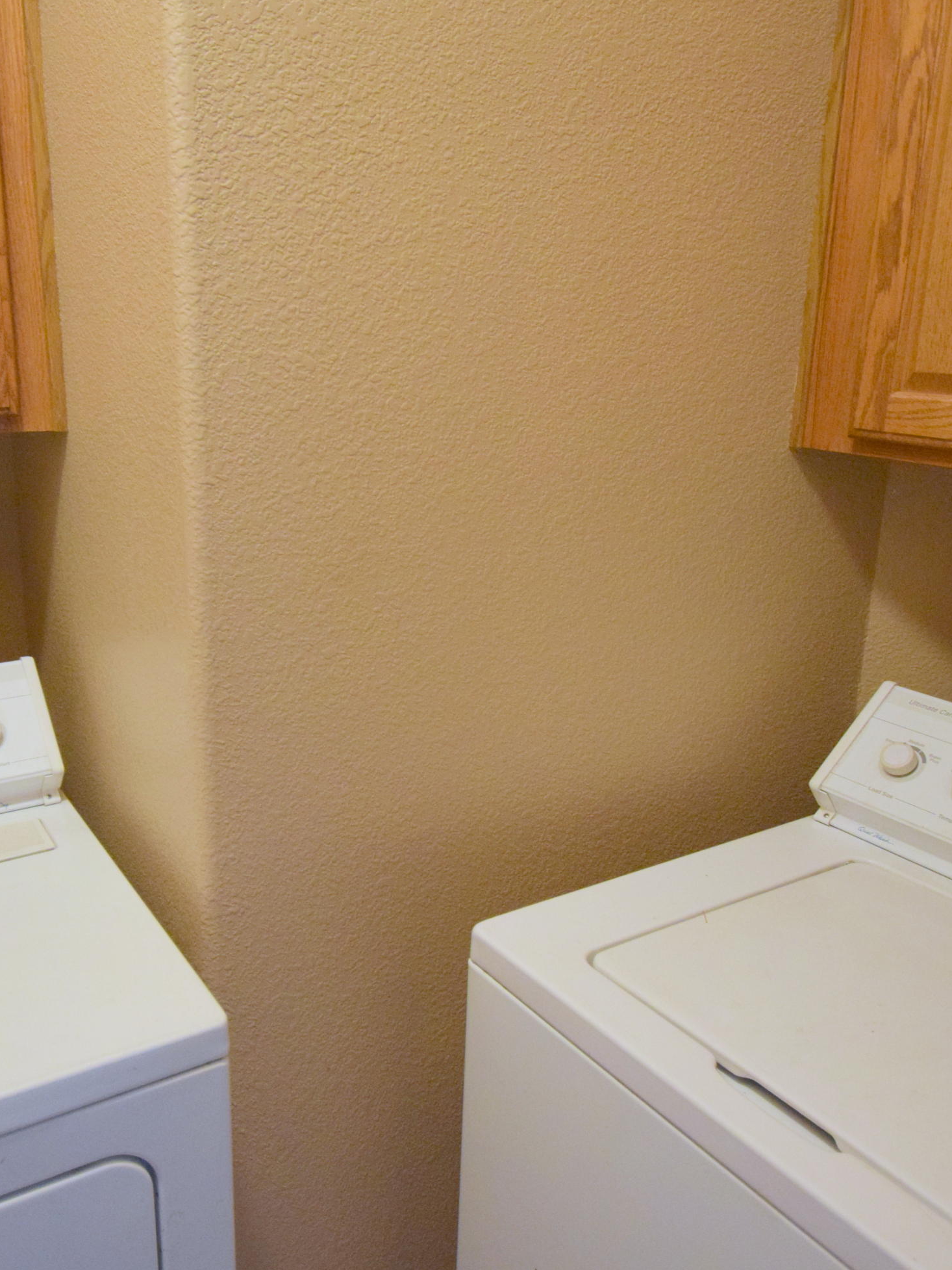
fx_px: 1136
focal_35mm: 31
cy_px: 622
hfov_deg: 44.9
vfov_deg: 58.3
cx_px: 337
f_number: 4
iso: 2500
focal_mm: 14
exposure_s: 1/60
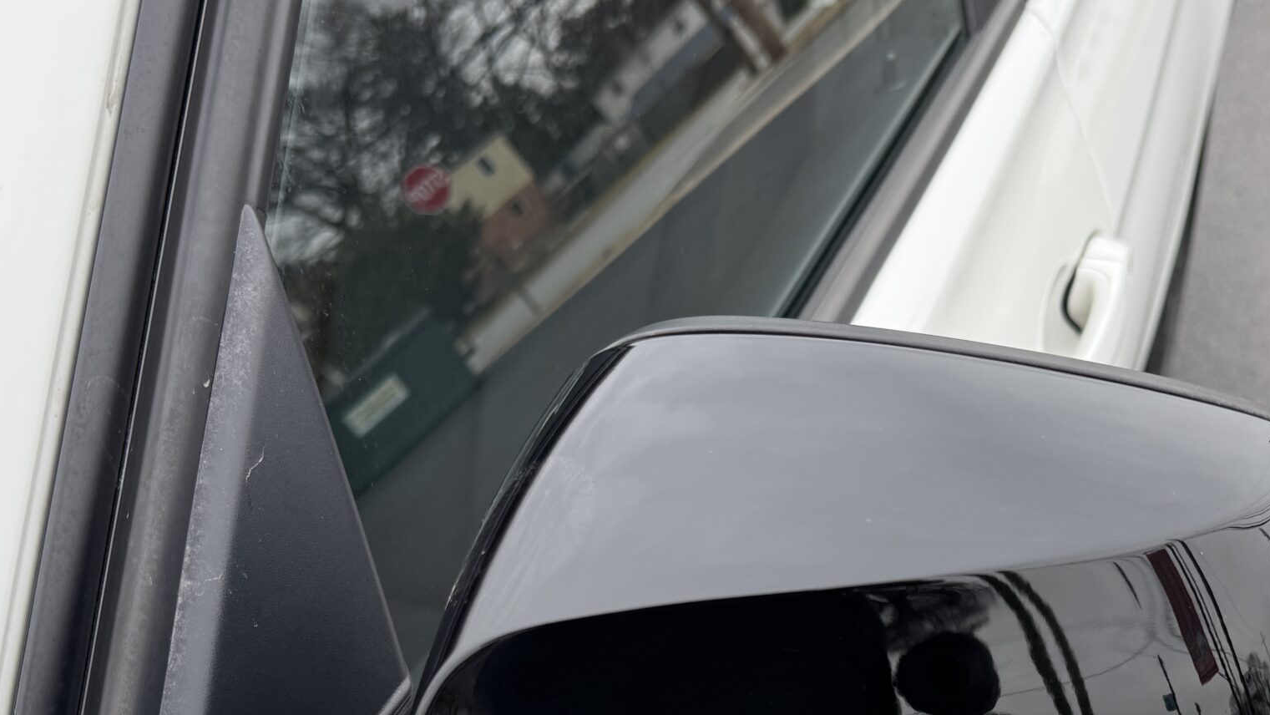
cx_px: 812
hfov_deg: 45.9
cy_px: 655
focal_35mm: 44
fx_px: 1482
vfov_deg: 26.2
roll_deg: +0.6
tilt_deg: -39.2
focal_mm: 6.76
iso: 50
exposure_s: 1/130
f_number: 1.78
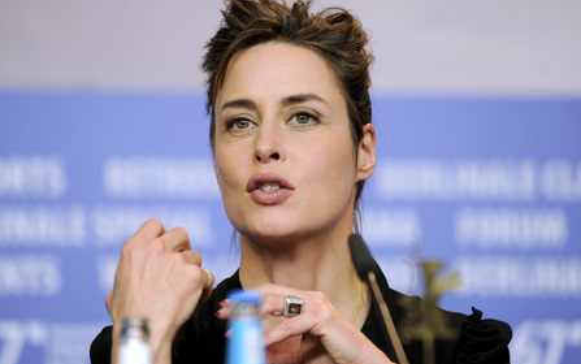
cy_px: 173
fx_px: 3248
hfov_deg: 10.2
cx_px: 291
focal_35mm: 205
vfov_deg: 6.4
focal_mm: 200
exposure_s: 1/320
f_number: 4
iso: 1250
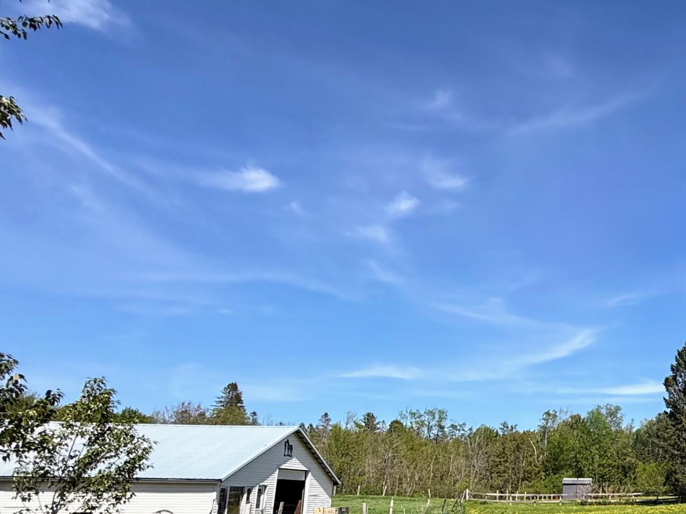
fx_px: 654
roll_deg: -0.1
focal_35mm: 33
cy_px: 376
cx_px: 704
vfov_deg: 41.8
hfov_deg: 45.5
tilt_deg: +11.5
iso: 50
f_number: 2.2
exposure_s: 1/1795
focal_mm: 2.22
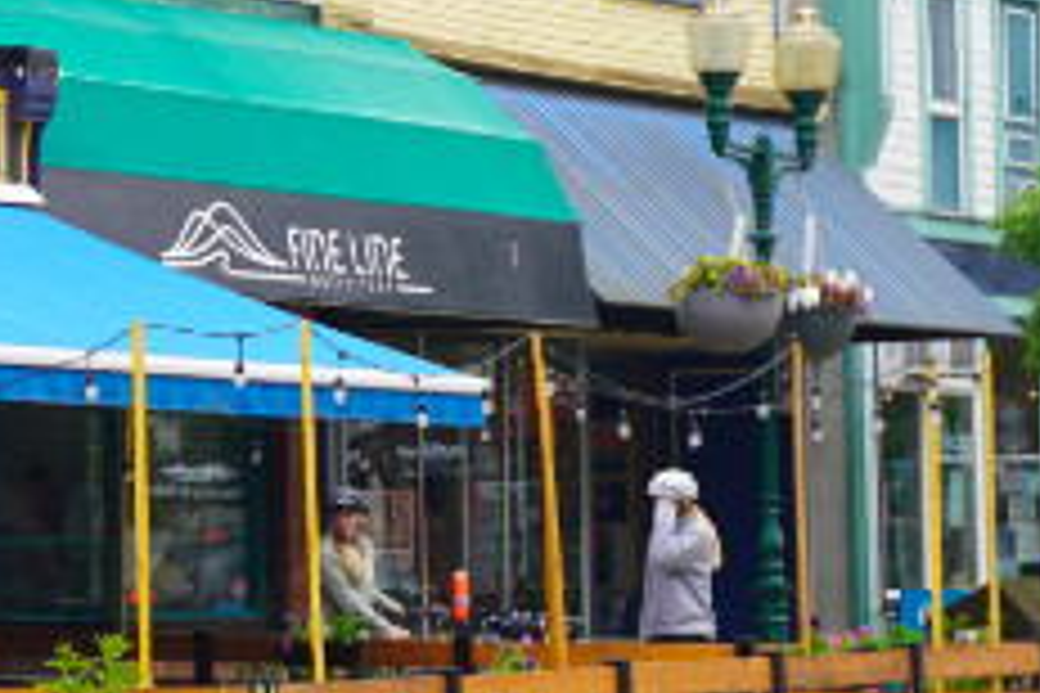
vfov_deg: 7.0
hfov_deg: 10.2
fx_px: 5691
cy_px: 97
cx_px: -383
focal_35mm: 197
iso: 100
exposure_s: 1/80
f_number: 6.3
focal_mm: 38
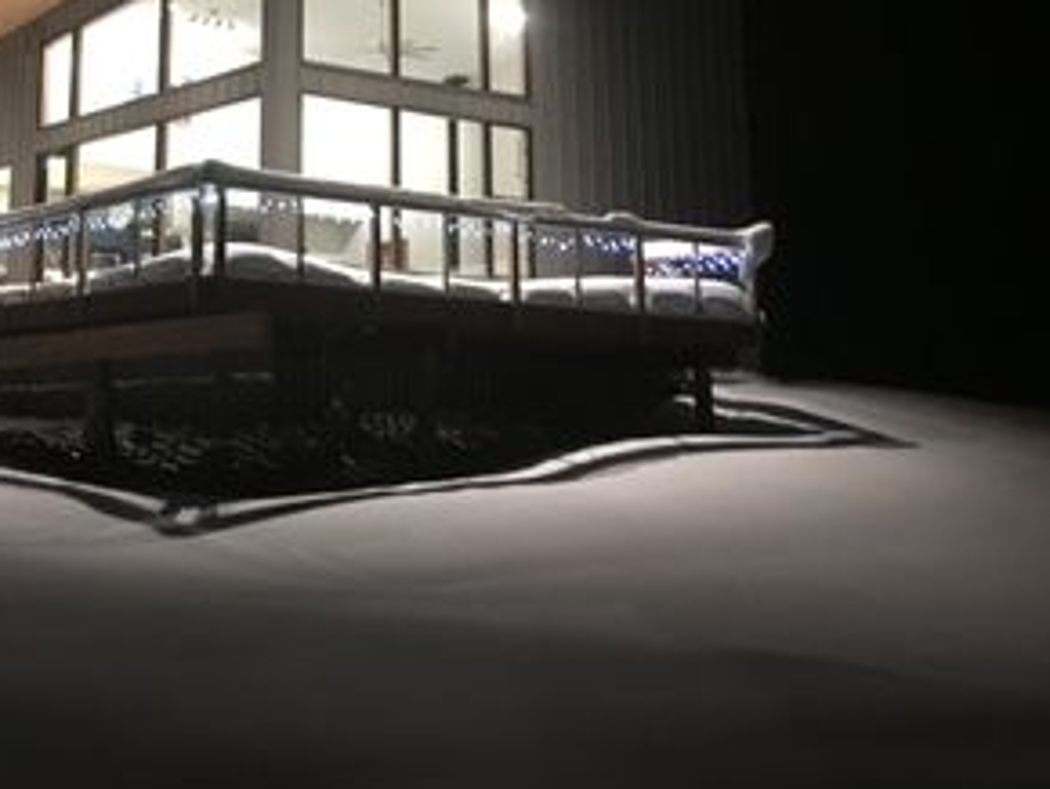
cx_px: 253
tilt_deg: +13.3
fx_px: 1821
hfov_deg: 31.5
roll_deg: -0.9
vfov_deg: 23.6
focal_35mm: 60
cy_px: 29
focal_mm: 4.15
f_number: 2.2
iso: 400
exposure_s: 1/15
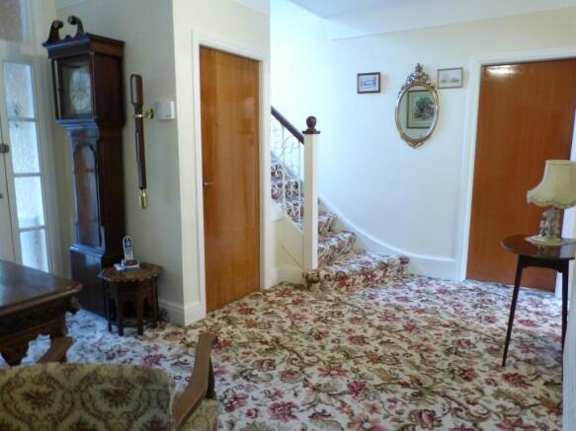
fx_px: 416
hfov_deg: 69.4
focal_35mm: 25
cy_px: 216
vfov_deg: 54.9
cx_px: 288
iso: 400
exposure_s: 1/5
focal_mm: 4.5
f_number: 3.5
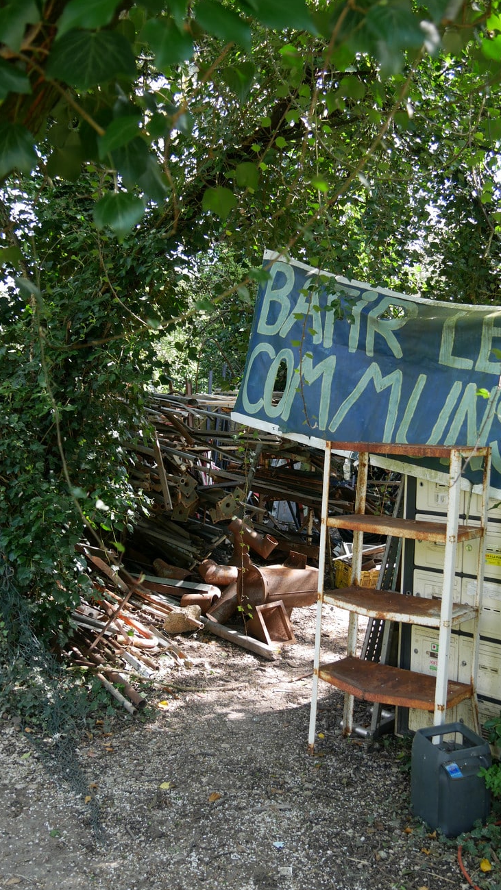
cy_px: 443
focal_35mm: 38
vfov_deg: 52.8
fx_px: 897
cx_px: 296
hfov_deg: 31.1
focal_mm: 17
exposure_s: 1/60
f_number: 3.7
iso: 250
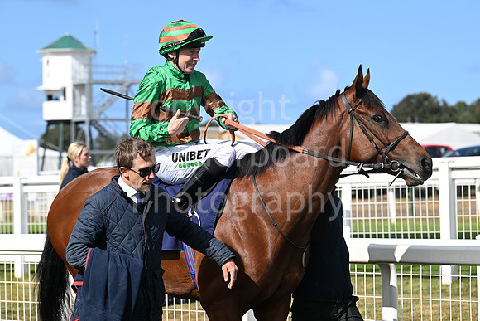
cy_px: 160
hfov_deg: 16.4
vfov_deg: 11.0
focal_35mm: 125
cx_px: 240
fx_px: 1667
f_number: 5.6
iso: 400
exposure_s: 1/2000
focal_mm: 125
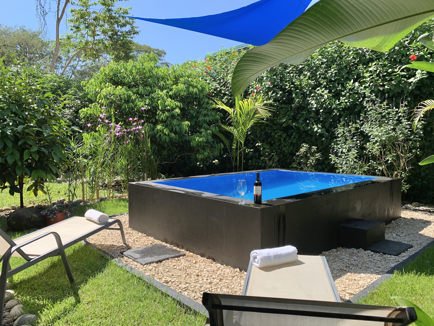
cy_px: 163
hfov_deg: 67.3
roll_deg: -0.1
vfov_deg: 53.1
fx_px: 326
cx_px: 217
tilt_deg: -4.3
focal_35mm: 26
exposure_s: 1/842
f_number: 1.8
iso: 25
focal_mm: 4.25
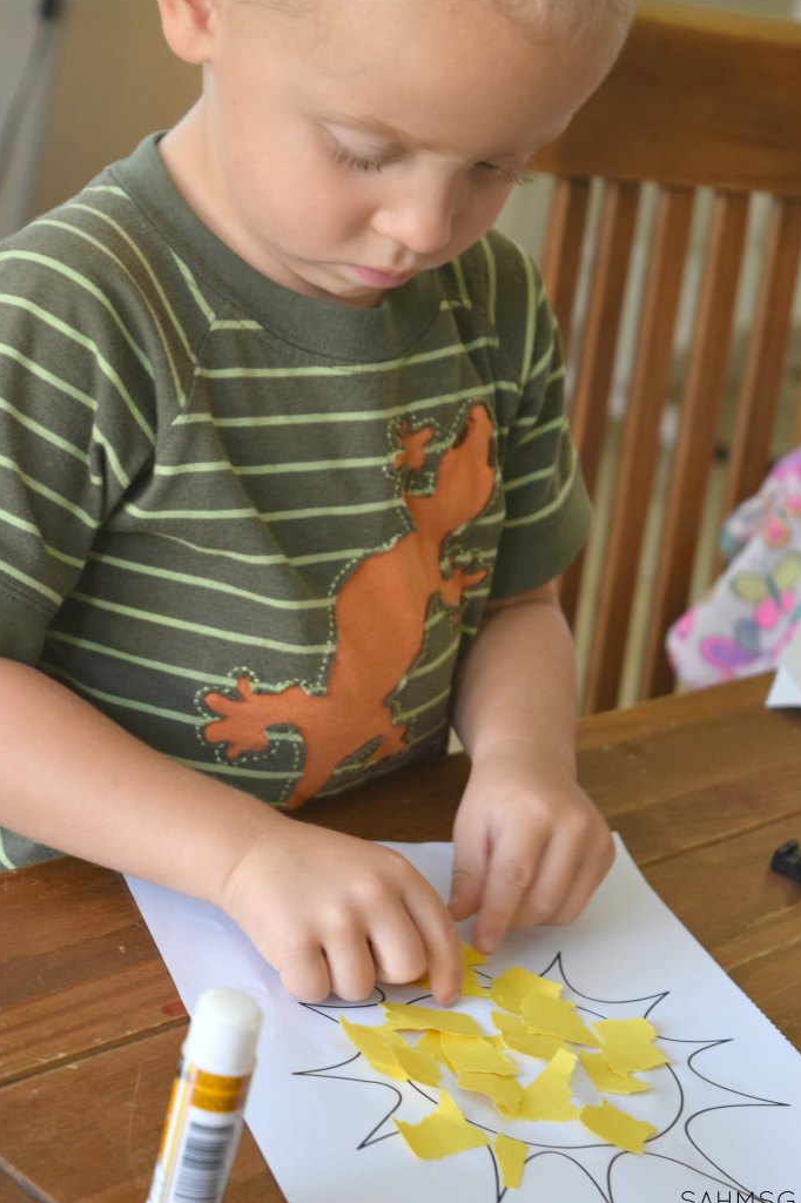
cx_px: 399
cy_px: 609
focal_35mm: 80
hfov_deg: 17.1
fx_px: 2672
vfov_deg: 25.4
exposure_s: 1/60
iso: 1250
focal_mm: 52
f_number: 5.6
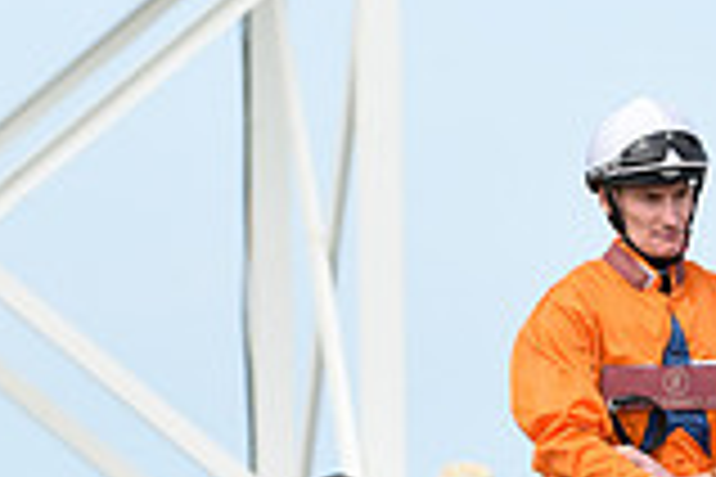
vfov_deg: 2.7
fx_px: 10162
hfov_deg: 4.0
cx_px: 793
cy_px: 808
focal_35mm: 511
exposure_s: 1/1250
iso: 400
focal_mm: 140
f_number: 5.6
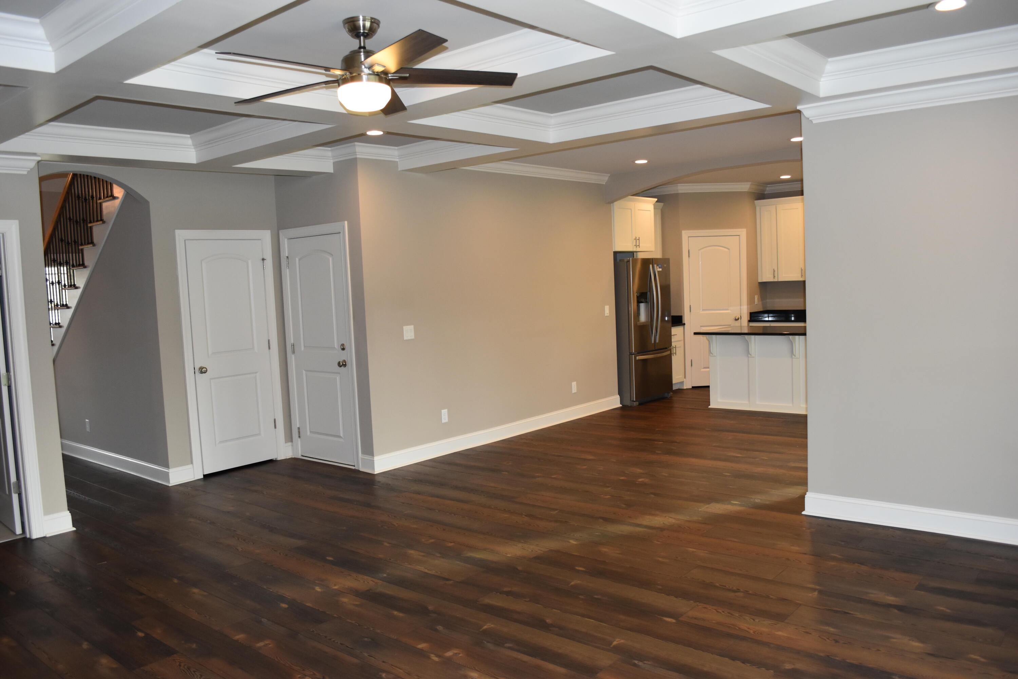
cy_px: 340
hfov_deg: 67.4
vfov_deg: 47.9
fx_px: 763
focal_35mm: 27
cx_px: 509
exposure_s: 1/100
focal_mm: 18
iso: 800
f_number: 5
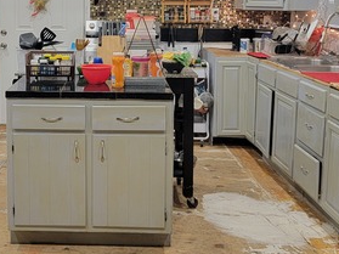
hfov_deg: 34.2
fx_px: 538
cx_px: 84
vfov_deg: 25.9
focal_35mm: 55
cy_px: 40
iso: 200
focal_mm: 6.7
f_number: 1.8
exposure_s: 1/60
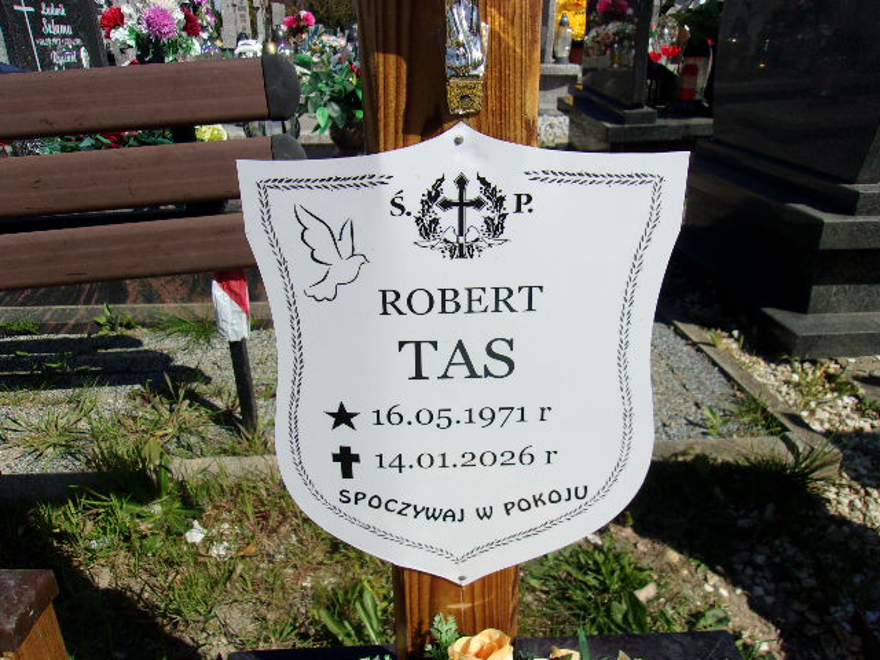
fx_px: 686
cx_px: 440
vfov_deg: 51.4
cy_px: 330
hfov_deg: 65.3
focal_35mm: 27
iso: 80
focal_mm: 4.9
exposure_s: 1/150
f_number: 10.4
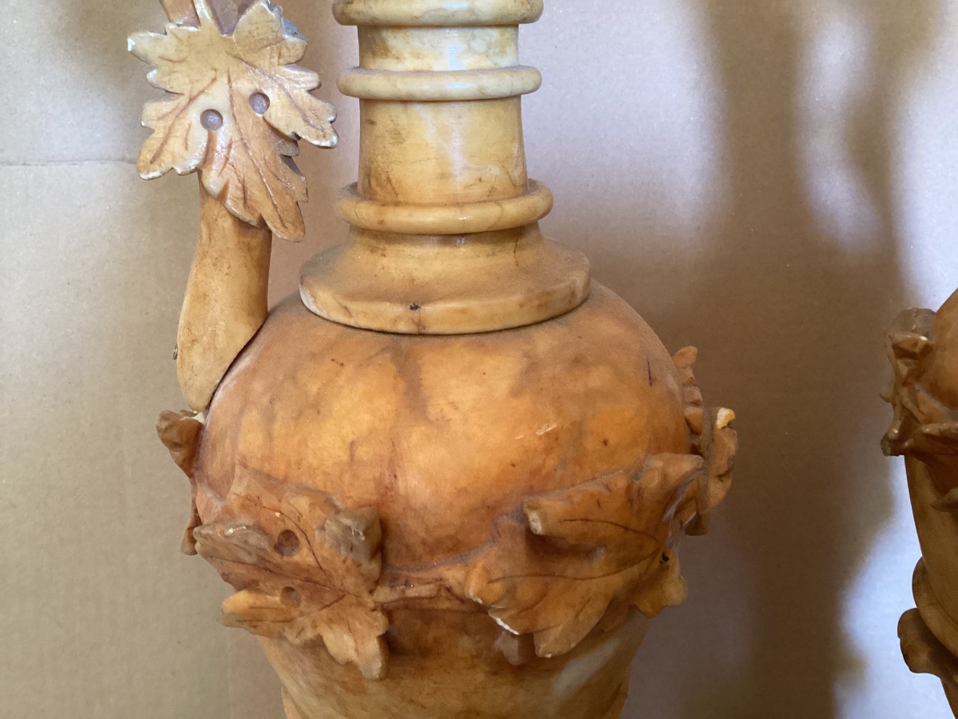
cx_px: 479
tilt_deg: -19.3
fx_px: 858
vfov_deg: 45.4
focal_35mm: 31
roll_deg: -2.1
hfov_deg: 58.4
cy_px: 360
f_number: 2.4
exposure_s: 1/33
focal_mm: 3.3
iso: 400
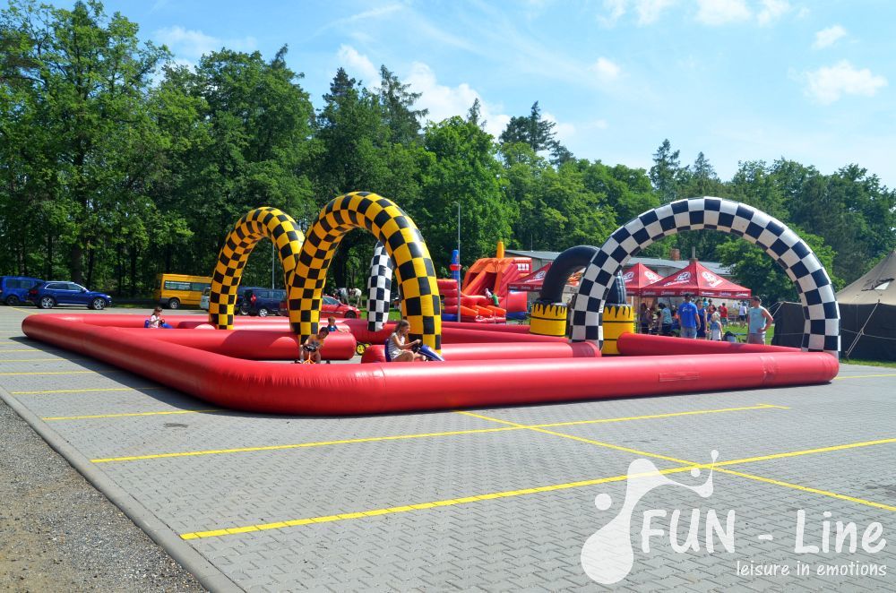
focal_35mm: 33
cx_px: 448
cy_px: 296
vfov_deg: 39.8
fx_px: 820
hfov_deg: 57.3
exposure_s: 1/250
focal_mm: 22
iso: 100
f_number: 8
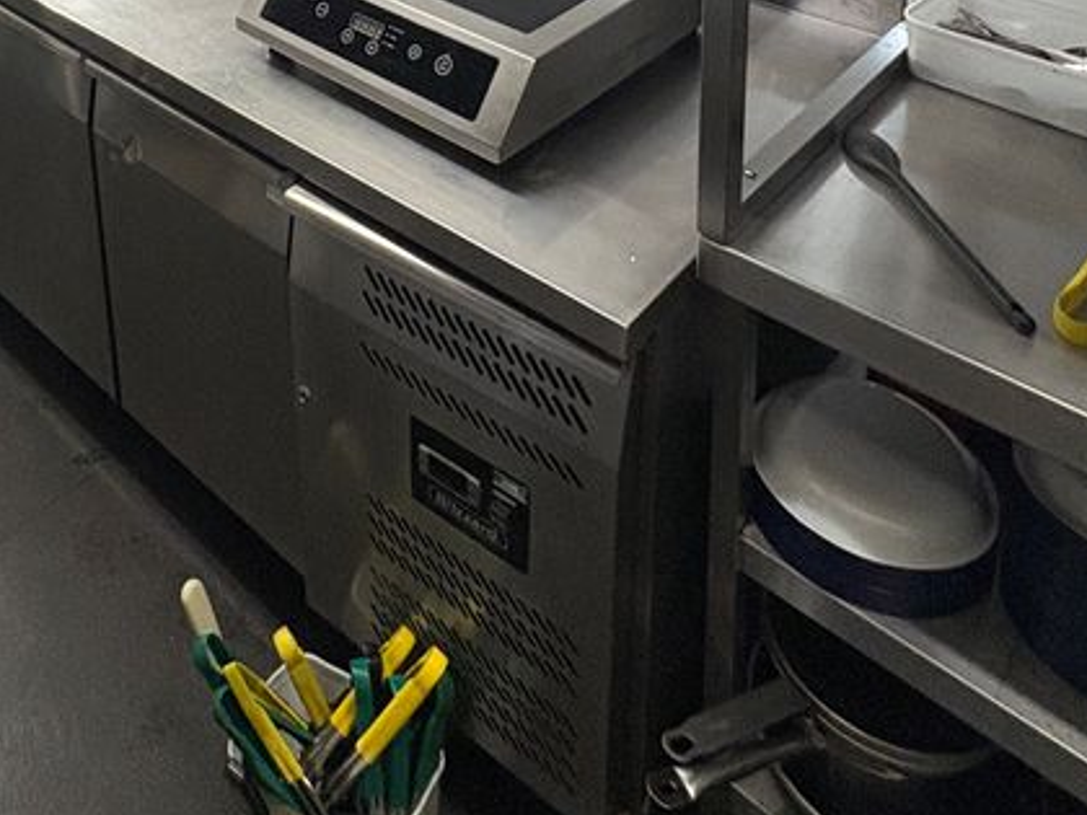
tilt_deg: -12.9
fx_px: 1162
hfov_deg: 48.3
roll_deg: +3.1
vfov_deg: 30.3
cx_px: 274
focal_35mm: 37
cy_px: -252
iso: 250
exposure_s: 1/50
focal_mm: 2.22
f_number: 2.2
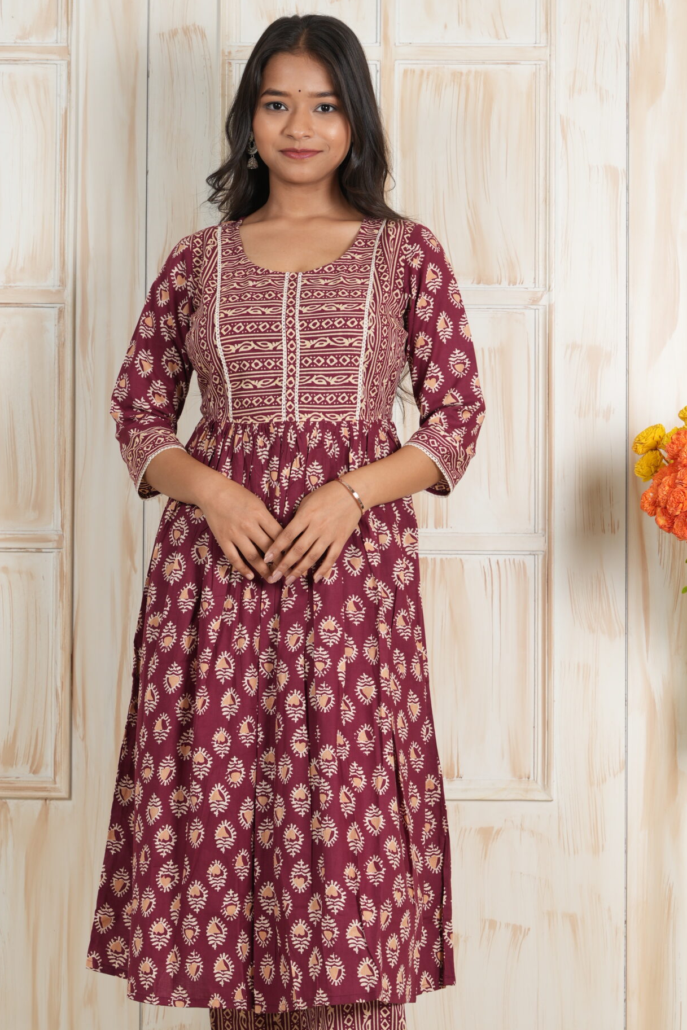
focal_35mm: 108
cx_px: 315
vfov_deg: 18.9
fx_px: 3091
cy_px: 572
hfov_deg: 12.7
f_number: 6.3
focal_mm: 77
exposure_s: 1/125
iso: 125
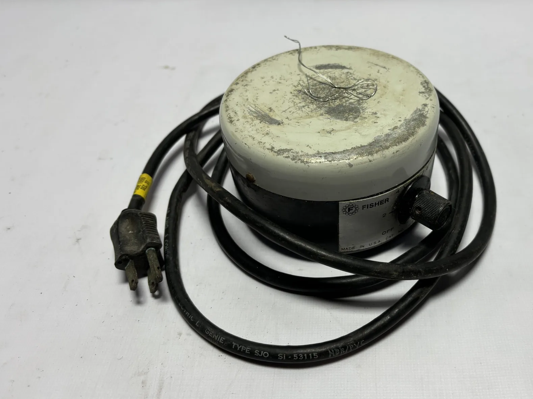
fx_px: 508
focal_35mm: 33
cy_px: 183
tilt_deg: -42.1
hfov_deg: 54.7
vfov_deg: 42.9
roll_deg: +0.9
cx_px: 332
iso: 50
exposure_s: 1/500
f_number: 1.6
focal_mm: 5.96
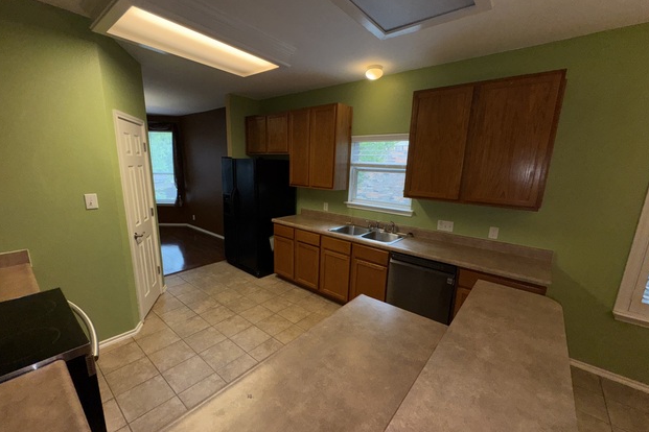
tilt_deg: -12.6
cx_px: 320
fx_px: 270
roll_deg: -1.7
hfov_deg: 100.4
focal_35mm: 15
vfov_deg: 77.3
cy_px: 223
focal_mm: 2.22
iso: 80
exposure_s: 1/122
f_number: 2.2
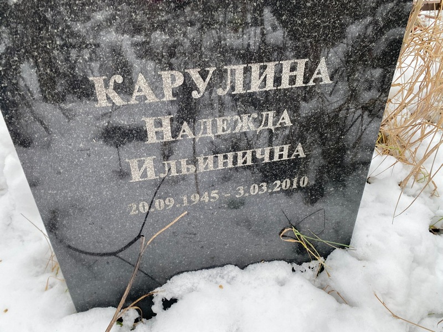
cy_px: 166
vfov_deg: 53.1
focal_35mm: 26
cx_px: 222
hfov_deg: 67.3
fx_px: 333
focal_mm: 4.25
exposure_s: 1/121
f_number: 1.8
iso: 100
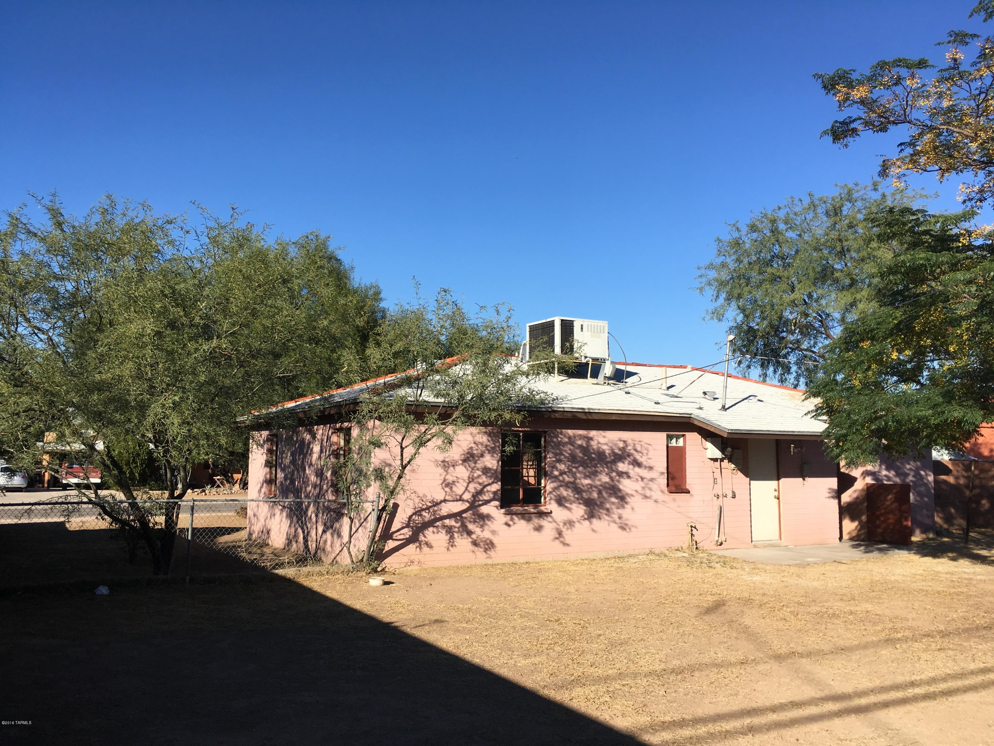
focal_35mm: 29
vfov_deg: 48.2
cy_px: 373
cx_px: 497
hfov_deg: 61.7
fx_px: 833
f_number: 2.2
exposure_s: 1/1451
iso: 25
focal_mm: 4.15
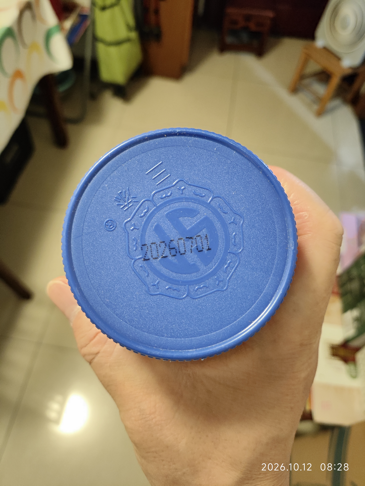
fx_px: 351
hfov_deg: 54.9
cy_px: 243
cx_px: 182
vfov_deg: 69.4
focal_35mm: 25
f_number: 1.79
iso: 1303
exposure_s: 1/25
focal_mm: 4.71
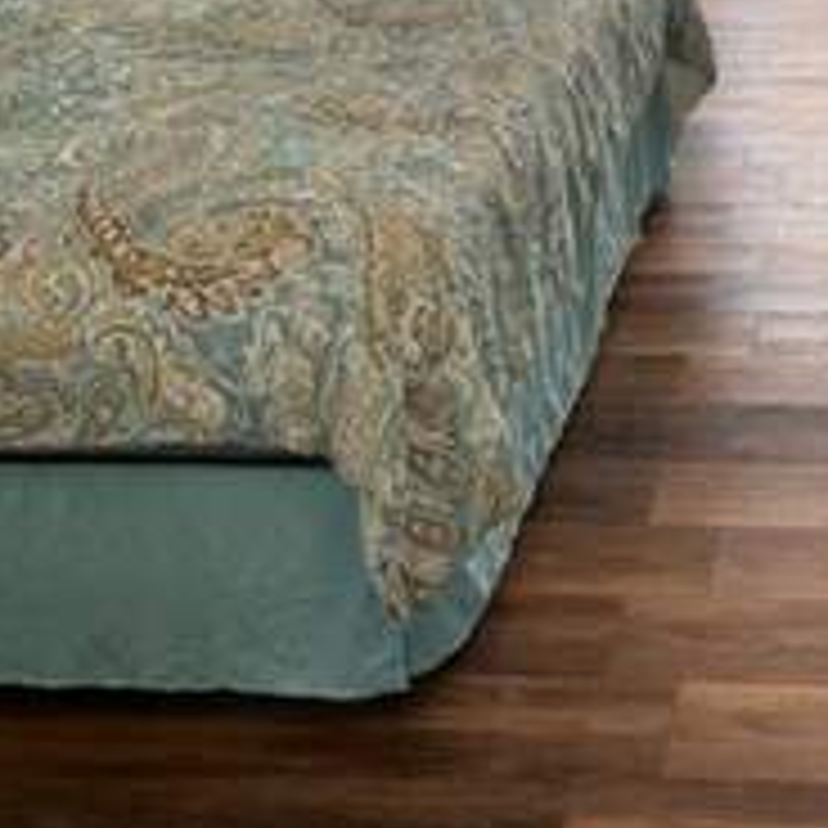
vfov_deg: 27.3
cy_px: 40
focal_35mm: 60
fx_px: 1624
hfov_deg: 27.6
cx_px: 742
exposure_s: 1/120
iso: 100
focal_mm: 5.1
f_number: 1.6
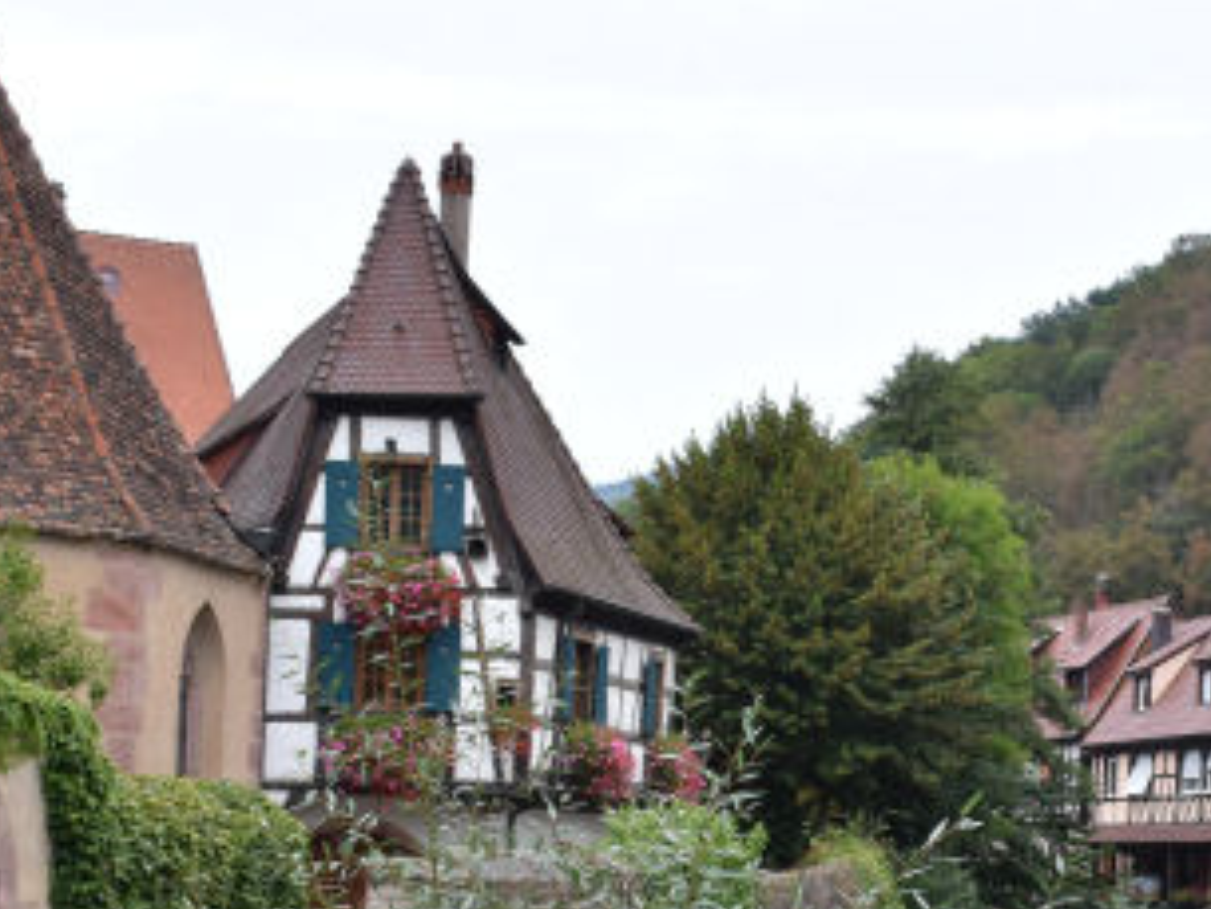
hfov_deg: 24.7
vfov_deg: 18.7
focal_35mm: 78
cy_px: 750
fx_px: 2730
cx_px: 925
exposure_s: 1/250
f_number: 8
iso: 280
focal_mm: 22
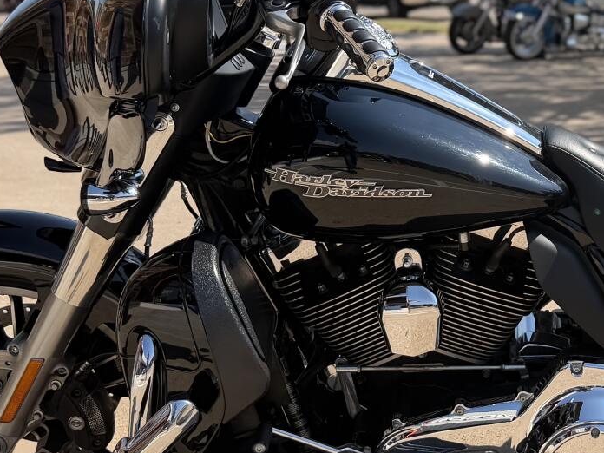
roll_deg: +1.0
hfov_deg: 27.2
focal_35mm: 69
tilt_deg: -9.5
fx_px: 1204
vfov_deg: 21.3
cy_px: 173
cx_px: 537
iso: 80
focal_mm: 6.76
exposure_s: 1/3279
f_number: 1.78
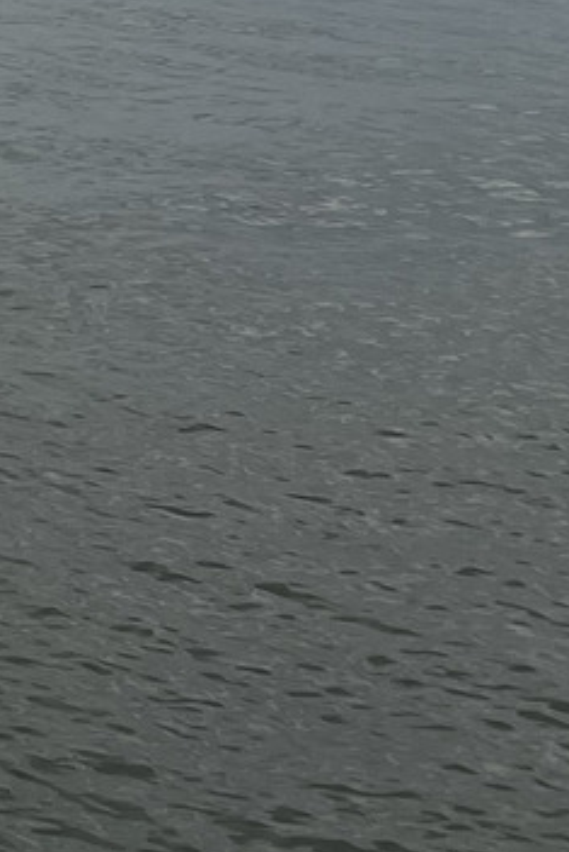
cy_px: -431
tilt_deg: -1.1
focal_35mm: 123
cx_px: -1266
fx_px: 2913
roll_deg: -0.6
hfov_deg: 8.7
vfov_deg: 15.4
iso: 50
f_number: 1.5
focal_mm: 5.7
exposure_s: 1/5319
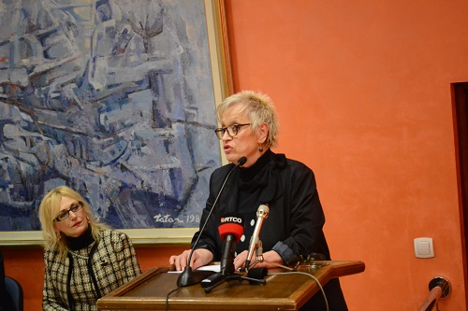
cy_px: 156
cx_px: 234
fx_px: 1072
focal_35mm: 82
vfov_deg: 16.5
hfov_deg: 24.6
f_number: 5.6
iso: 3200
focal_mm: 55
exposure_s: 1/80
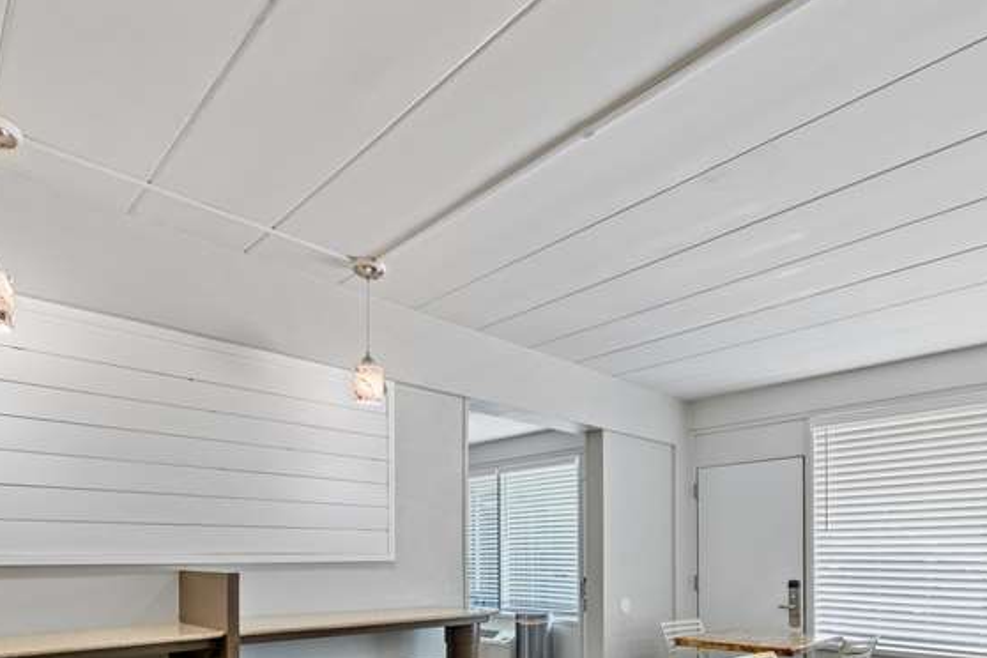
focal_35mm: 22
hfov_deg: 77.8
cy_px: 561
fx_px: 603
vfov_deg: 52.1
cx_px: 583
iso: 250
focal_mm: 12
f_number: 8
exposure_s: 1/2.5
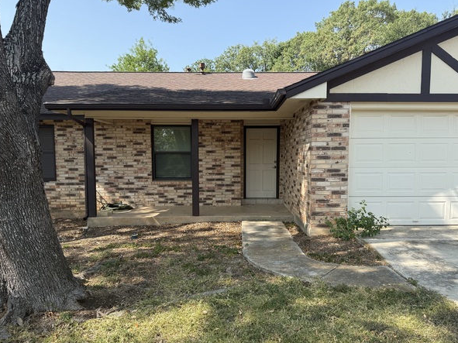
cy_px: 182
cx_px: 237
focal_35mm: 26
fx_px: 344
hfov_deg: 67.3
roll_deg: +0.0
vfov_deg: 53.0
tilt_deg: -3.7
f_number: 1.78
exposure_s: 1/1812
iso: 80
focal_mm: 6.76
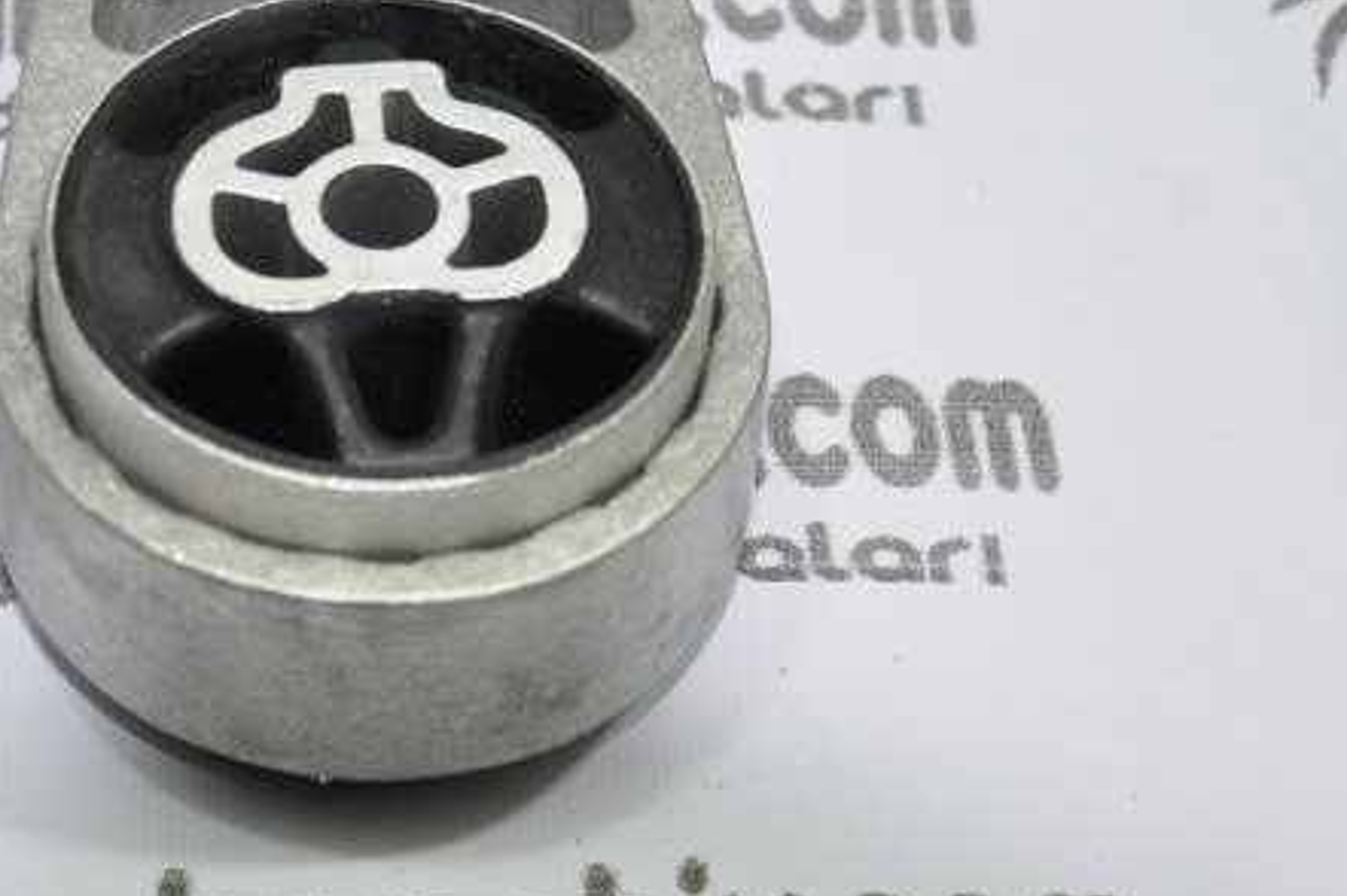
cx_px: 387
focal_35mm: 116
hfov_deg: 17.6
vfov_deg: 11.7
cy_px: 67
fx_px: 4337
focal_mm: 38
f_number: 5
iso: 200
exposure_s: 1/40
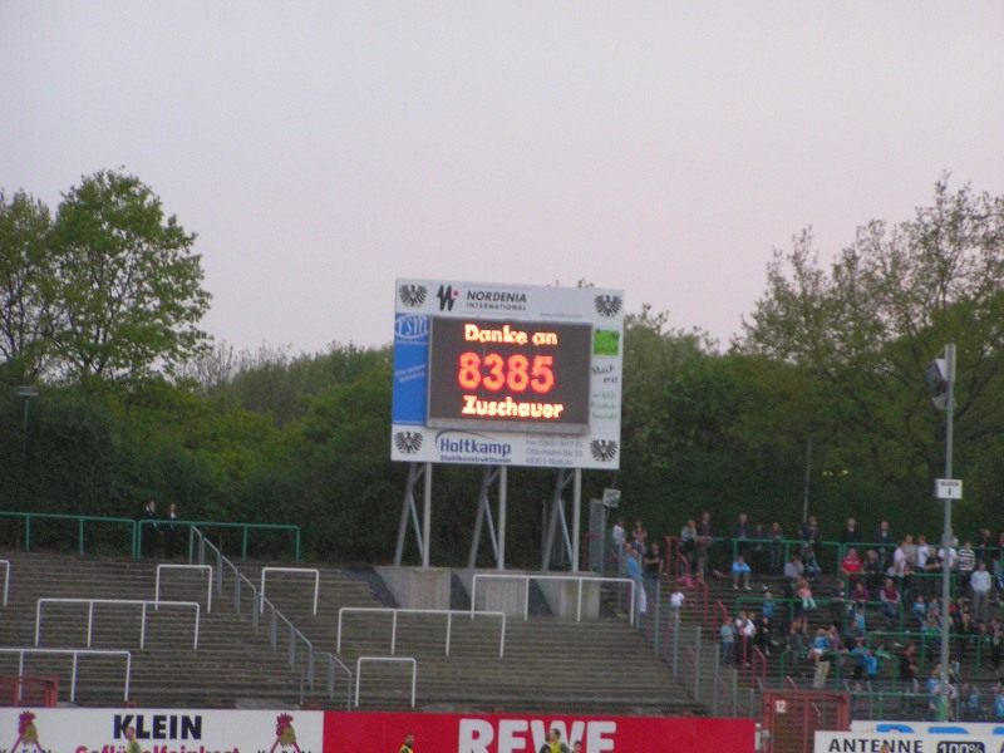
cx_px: 502
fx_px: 5221
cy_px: 376
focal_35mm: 180
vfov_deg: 8.2
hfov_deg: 11.0
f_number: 3.5
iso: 200
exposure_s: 1/100
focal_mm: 27.5
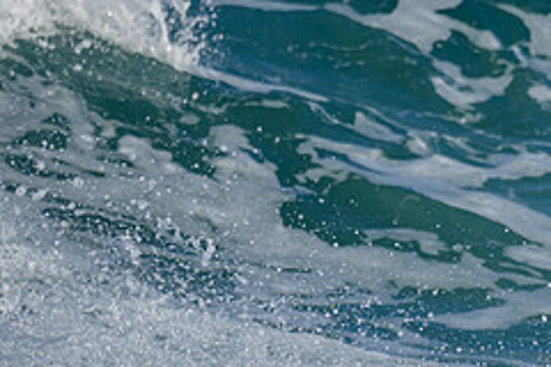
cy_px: 396
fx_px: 40633
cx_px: 678
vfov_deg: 0.5
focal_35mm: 2655
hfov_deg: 0.8
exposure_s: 1/2000
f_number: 8
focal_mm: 800
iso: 450
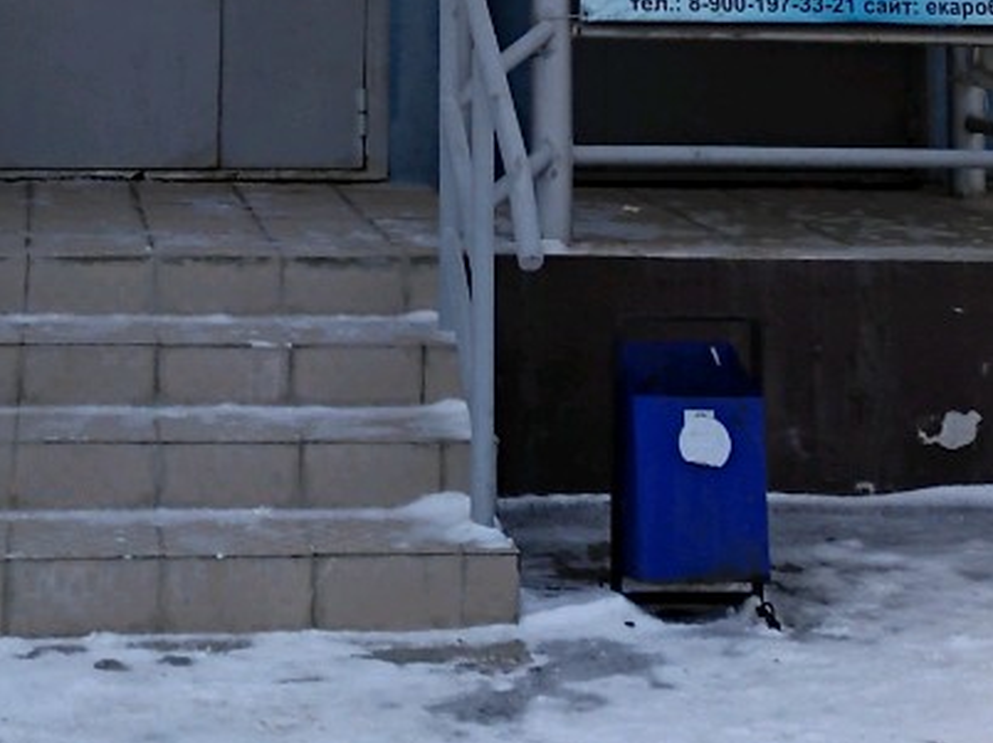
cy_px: -336
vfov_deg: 16.4
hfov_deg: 23.5
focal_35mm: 83
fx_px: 2380
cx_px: 341
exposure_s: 1/33
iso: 443
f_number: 1.89
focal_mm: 5.43
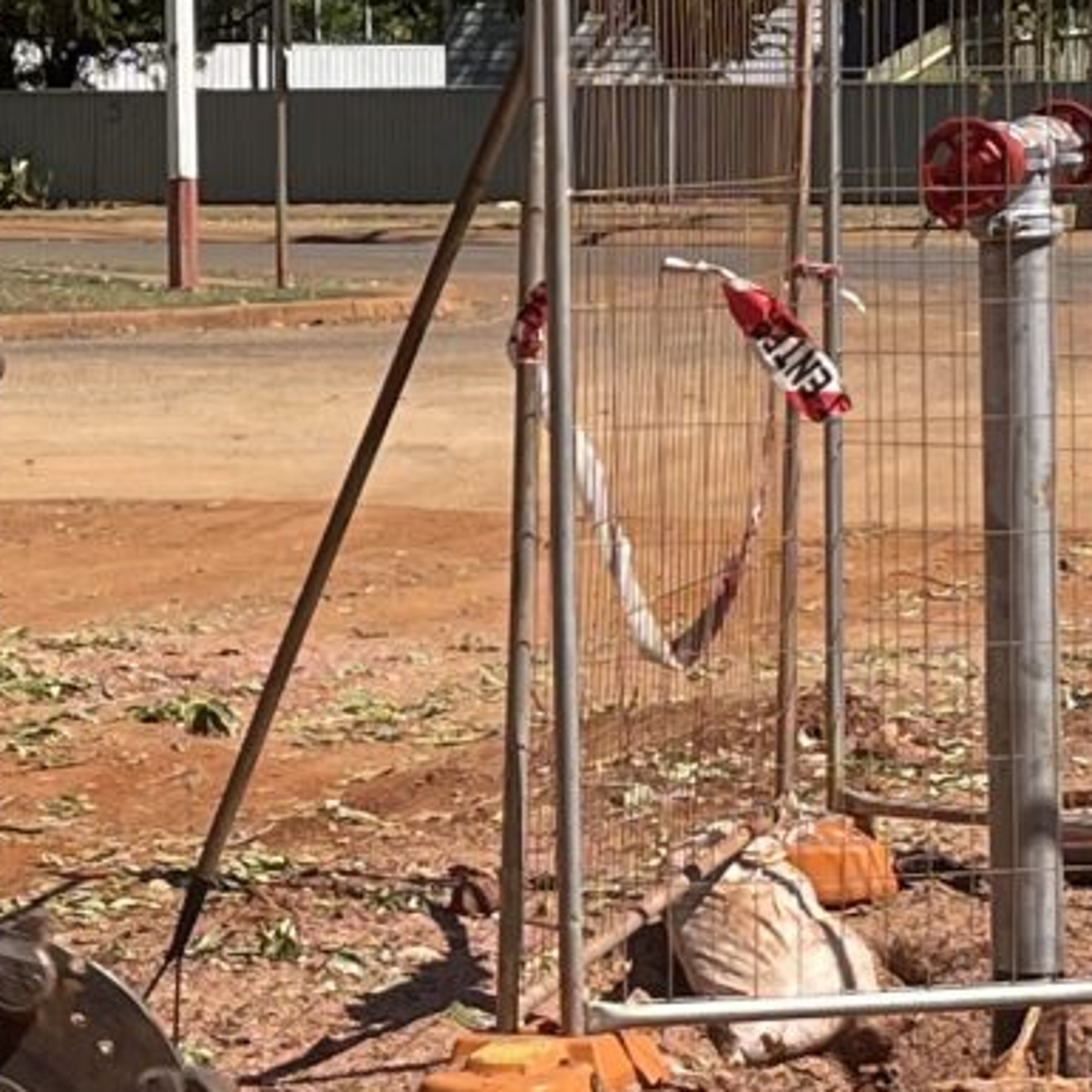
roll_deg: +0.0
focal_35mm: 153
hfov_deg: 11.4
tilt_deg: -6.4
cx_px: 321
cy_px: 754
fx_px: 5461
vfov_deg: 11.4
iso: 32
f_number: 1.6
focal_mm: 5.1
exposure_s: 1/3344
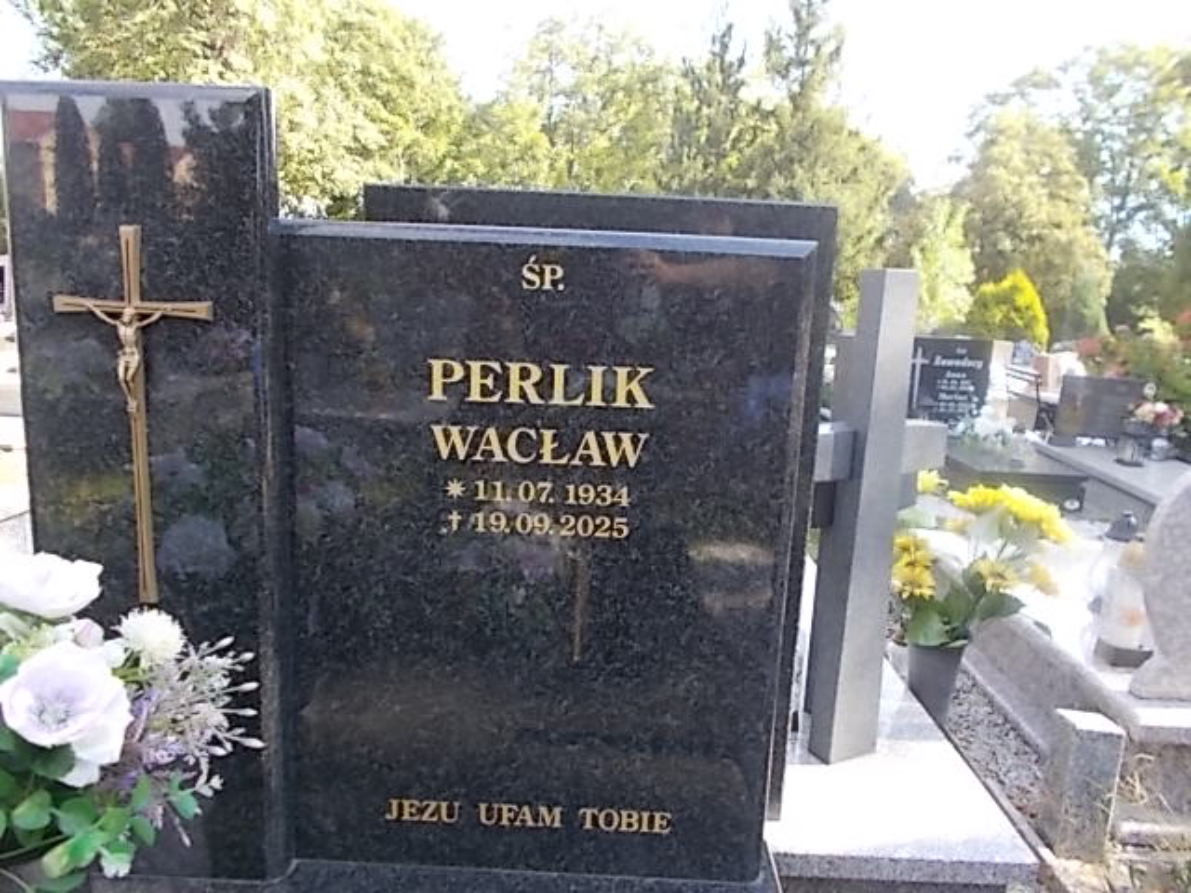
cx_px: 596
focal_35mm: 26
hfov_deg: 67.3
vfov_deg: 53.1
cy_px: 446
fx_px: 895
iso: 80
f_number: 3.2
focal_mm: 4.6
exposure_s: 1/80
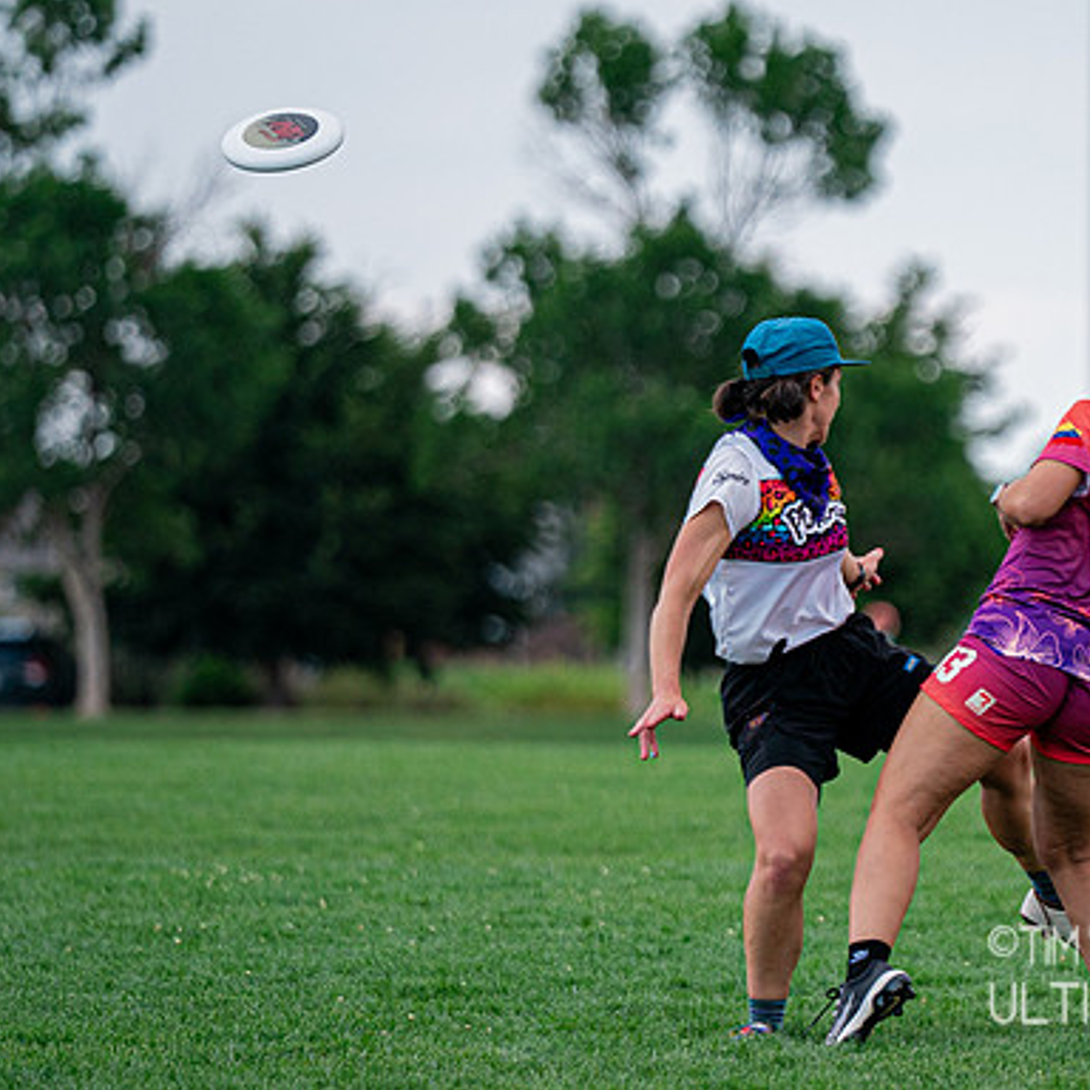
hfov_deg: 4.4
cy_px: 567
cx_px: 941
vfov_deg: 4.4
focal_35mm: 397
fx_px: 14143
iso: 400
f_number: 2.8
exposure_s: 1/4000
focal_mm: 200
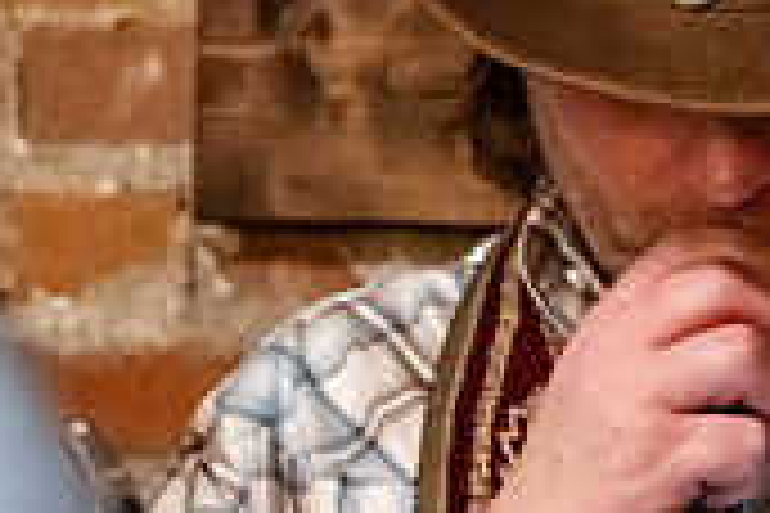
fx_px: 8683
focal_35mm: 406
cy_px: -142
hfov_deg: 5.1
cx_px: 824
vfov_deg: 3.4
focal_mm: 120
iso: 6400
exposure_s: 1/40
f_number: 6.3
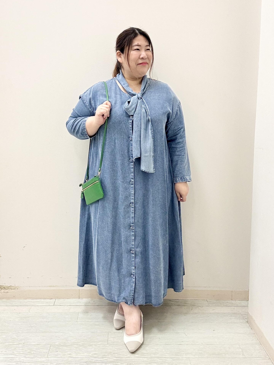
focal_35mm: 30
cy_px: 182
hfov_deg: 46.8
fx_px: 317
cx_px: 137
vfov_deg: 60.0
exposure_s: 1/60
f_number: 1.9
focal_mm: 2.69
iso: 64
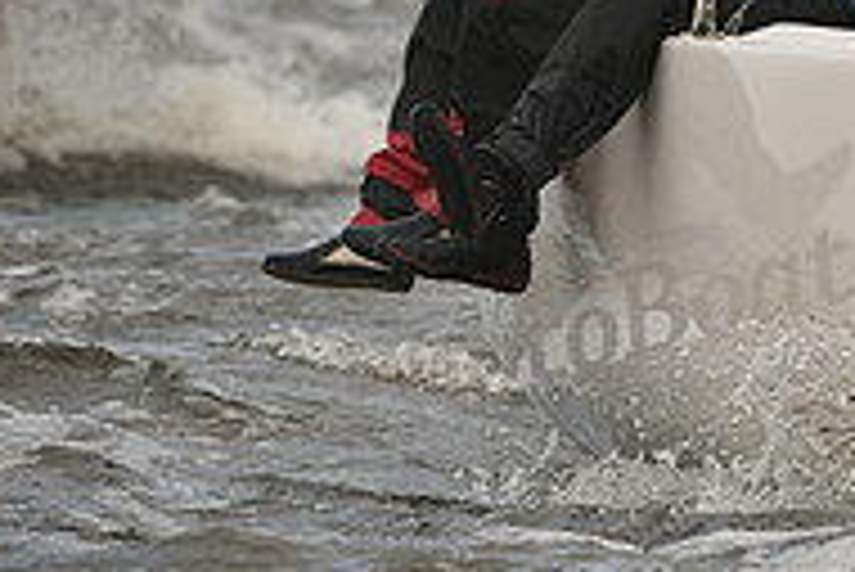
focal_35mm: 1159
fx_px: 27546
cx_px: 1206
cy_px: 20
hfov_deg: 1.8
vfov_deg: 1.2
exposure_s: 1/1000
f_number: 6.3
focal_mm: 380
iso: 320
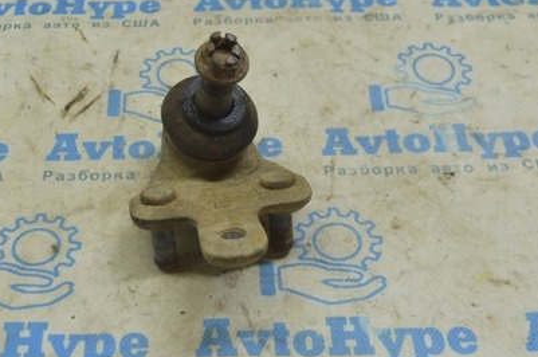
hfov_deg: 29.9
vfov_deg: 20.1
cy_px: 108
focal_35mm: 67
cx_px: 182
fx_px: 1000
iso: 400
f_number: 5.6
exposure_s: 1/40
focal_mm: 28
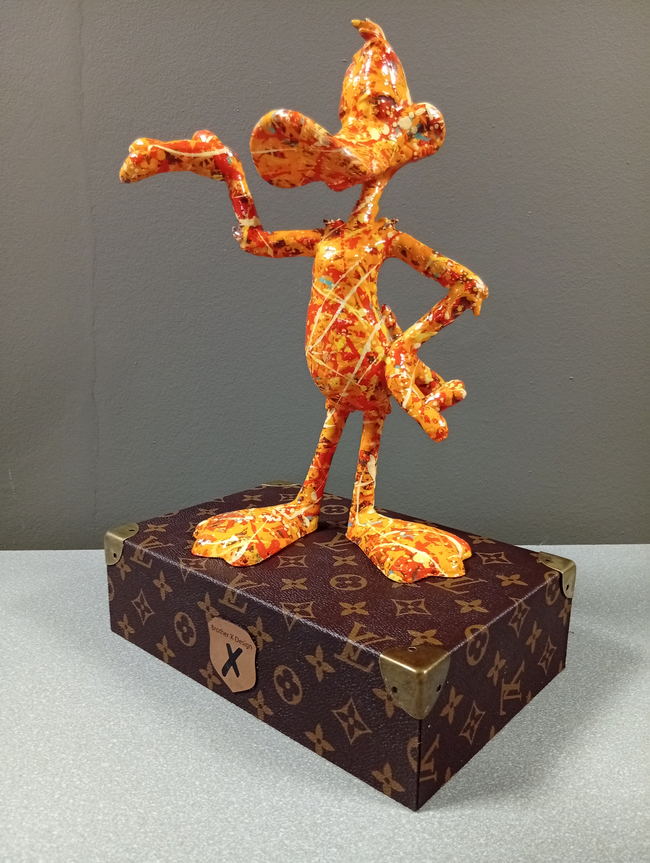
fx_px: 674
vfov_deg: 65.2
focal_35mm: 27
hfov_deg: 51.5
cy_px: 432
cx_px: 325
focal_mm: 3.84
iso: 460
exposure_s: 1/33.3
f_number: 1.8
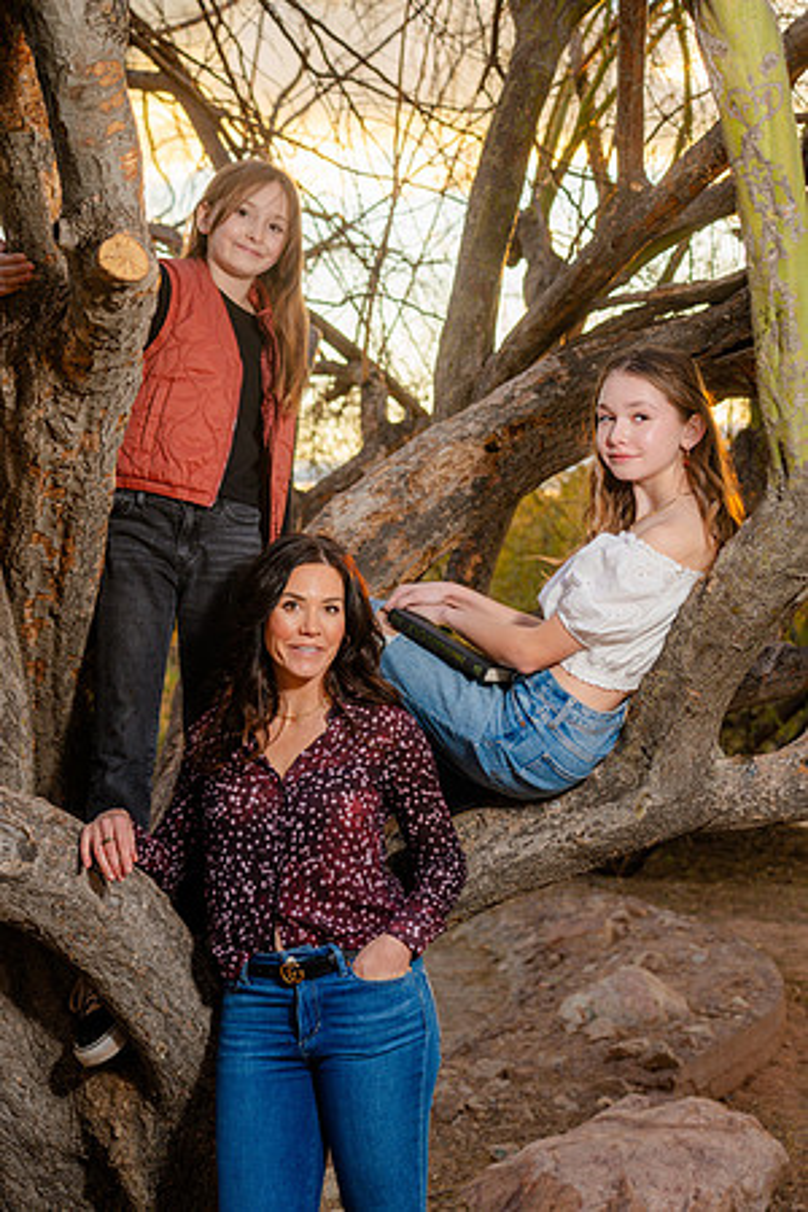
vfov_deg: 36.9
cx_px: 404
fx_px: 1818
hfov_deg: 25.1
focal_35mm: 54
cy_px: 606
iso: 250
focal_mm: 54
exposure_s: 1/200
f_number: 4
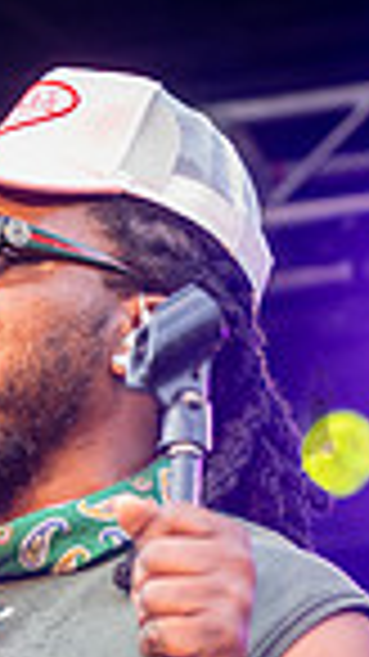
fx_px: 4058
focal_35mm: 233
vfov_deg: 9.1
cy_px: 788
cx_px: -187
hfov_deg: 5.2
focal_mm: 72
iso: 1600
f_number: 4
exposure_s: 1/320
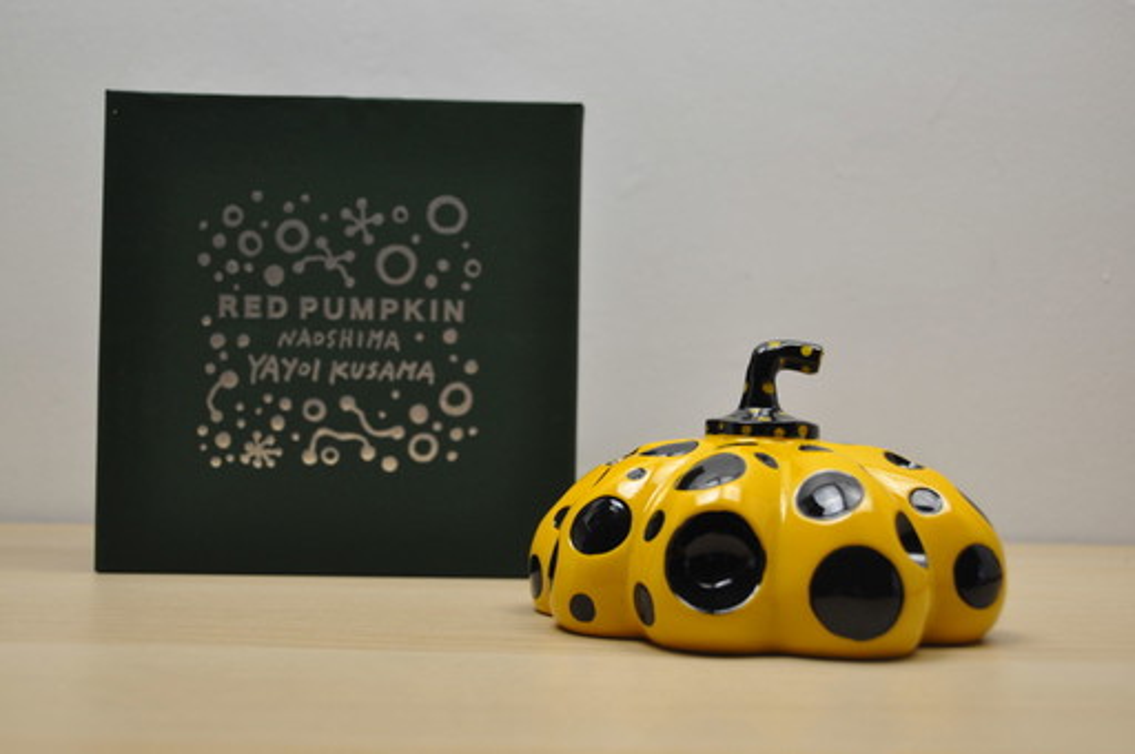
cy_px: 377
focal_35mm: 42
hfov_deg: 46.5
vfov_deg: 31.8
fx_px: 1322
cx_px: 568
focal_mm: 28
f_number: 4
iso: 720
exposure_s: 1/60
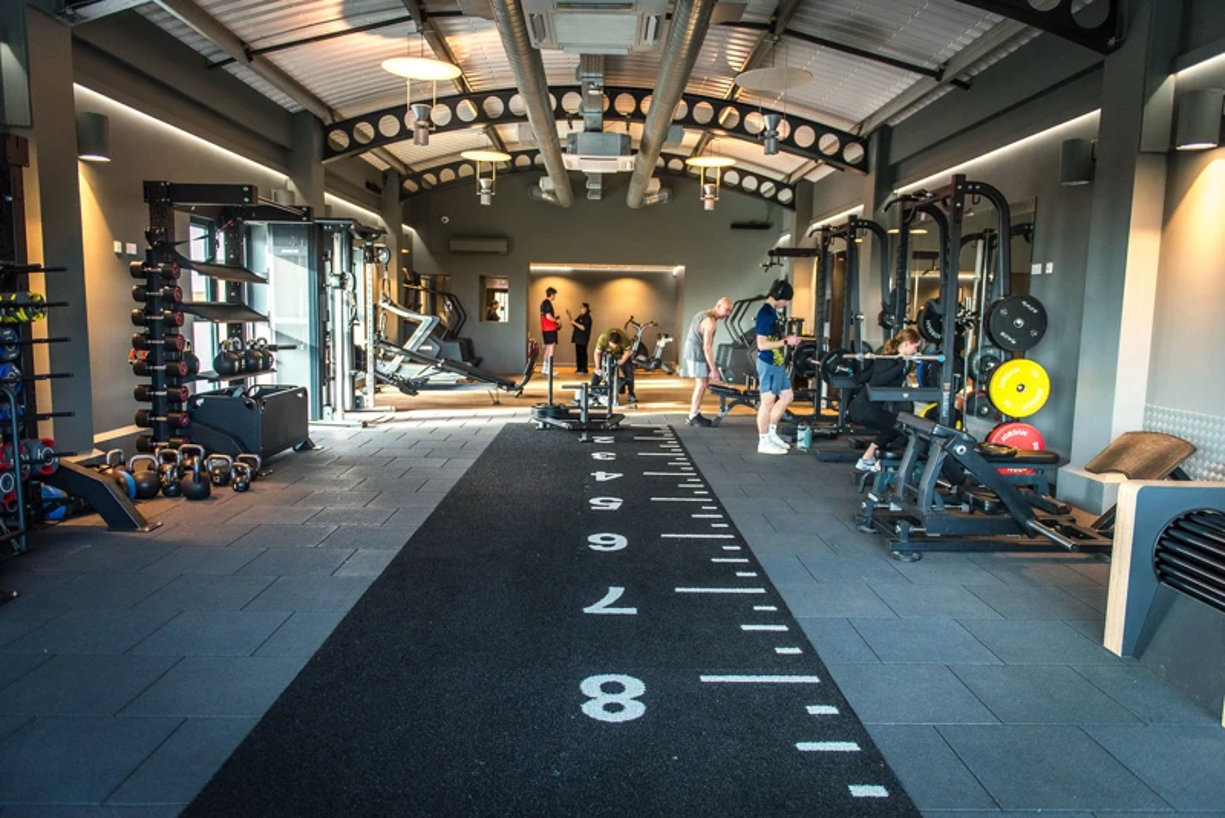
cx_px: 612
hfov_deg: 73.1
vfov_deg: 52.6
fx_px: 827
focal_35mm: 24
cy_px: 409
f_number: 2.8
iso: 800
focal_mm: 24
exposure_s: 1/400
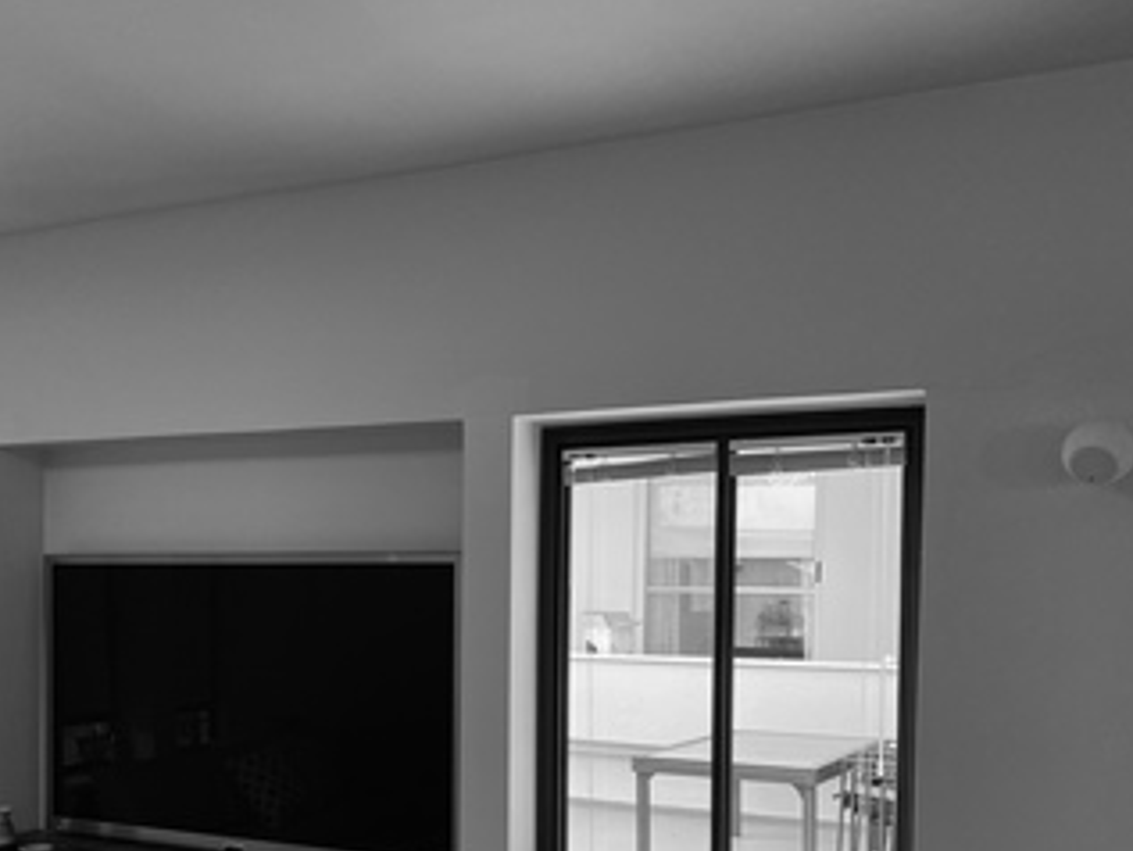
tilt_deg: -1.7
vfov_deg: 34.3
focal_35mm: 41
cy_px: 649
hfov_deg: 45.0
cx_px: 365
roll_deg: -1.0
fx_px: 1342
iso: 125
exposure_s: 1/50
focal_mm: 4.25
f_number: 1.8
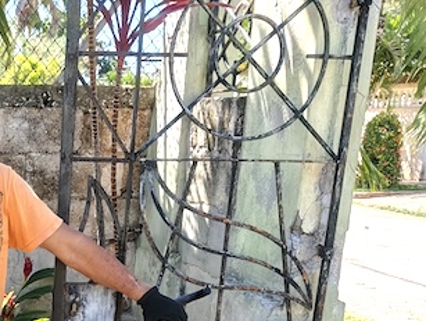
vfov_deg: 22.5
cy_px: 388
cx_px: -57
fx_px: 739
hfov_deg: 28.8
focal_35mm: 60
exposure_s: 1/273
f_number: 1.8
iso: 50
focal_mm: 5.56
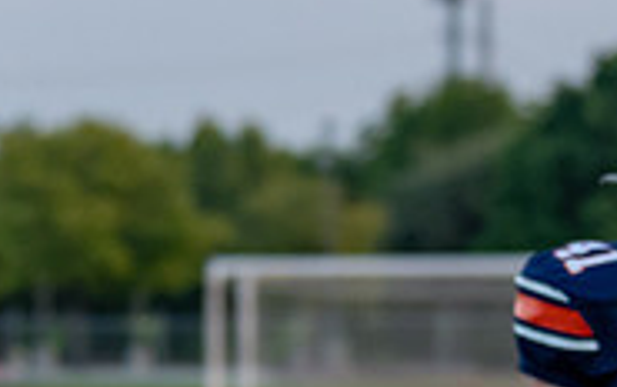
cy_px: 438
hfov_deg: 5.0
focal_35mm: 419
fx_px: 7052
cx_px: -213
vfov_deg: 3.1
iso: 640
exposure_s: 1/1000
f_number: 2.8
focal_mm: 75
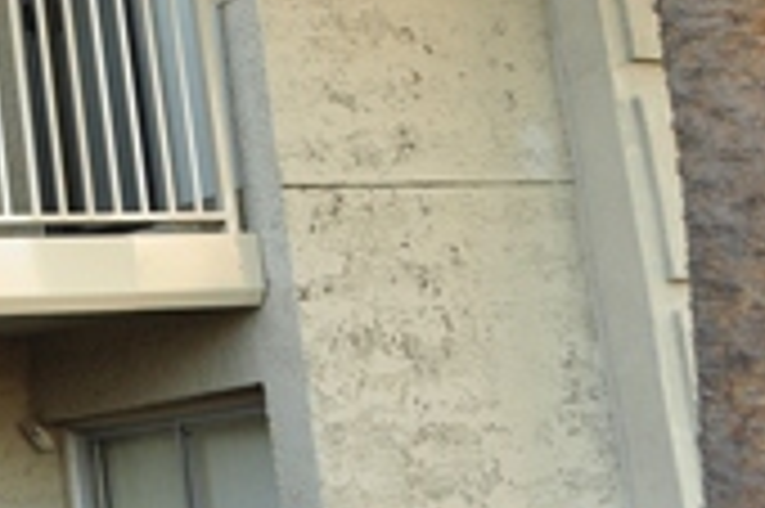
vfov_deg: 11.7
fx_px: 2399
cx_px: -392
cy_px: -196
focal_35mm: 113
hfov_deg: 16.5
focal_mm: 20
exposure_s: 1/80
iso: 200
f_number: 5.6
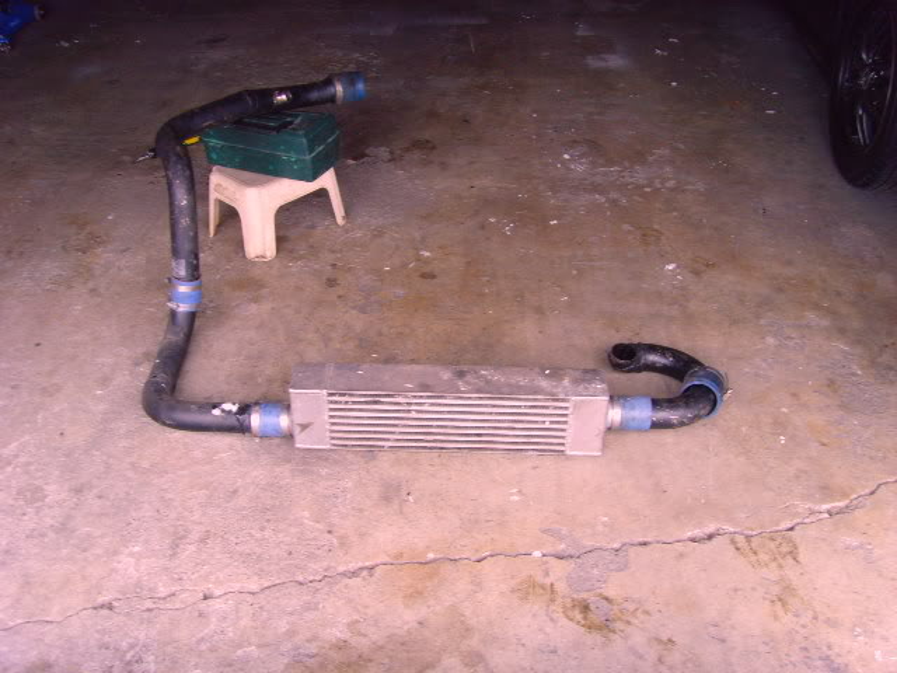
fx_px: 1011
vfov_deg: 36.8
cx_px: 448
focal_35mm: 39
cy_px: 336
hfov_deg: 47.9
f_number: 3.5
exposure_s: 1/45
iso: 100
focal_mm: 6.6
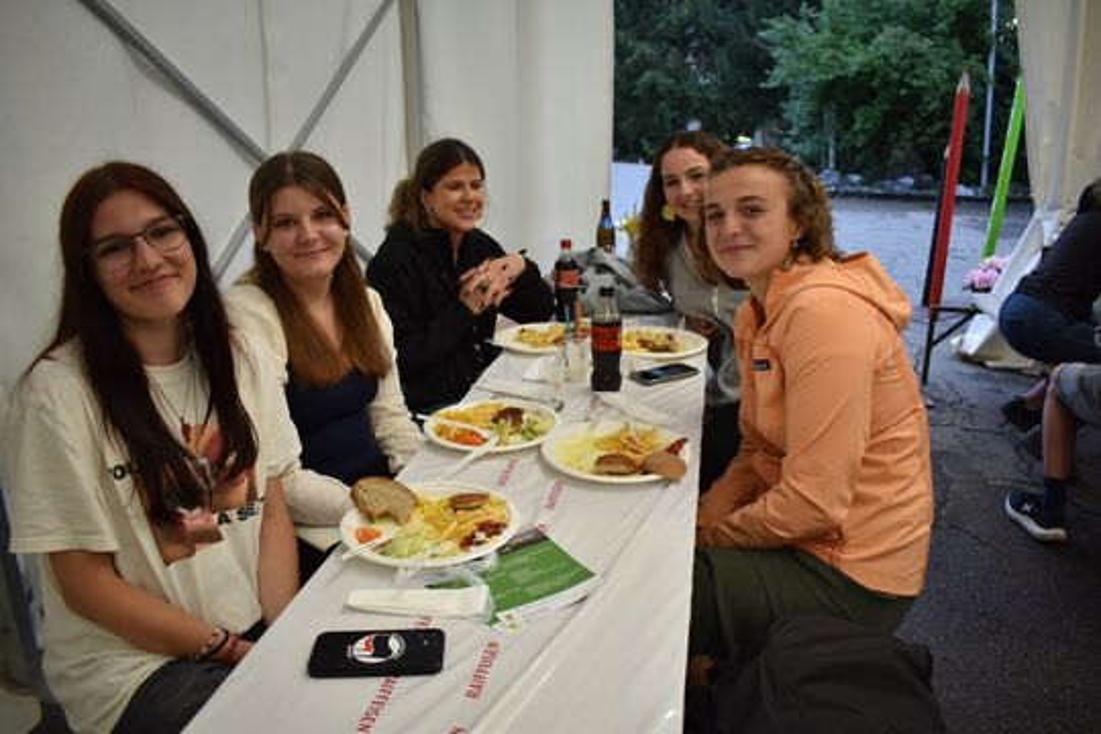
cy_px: 367
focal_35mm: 27
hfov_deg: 67.4
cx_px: 550
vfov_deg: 47.9
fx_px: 826
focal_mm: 18
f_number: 4
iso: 400
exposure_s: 1/60
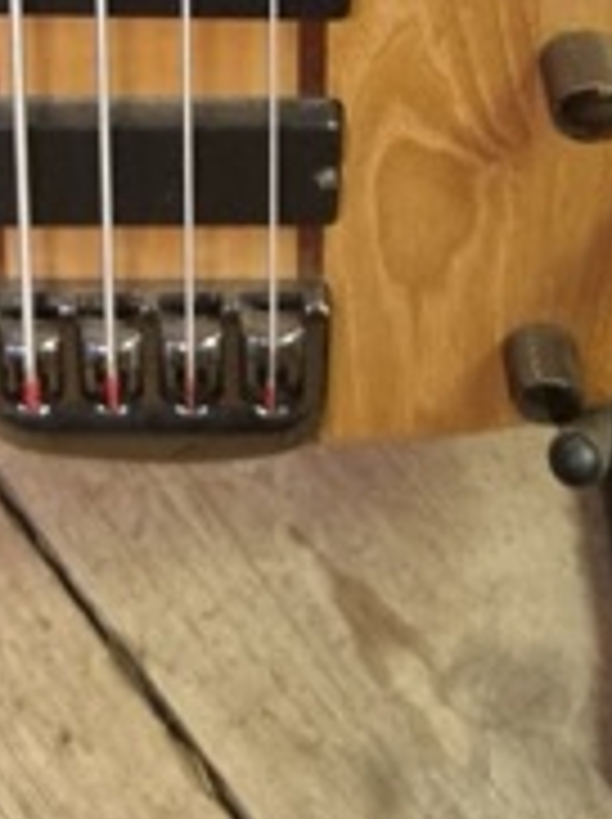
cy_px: -626
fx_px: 2245
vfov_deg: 17.2
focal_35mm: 95
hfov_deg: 15.2
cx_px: -22
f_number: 1.8
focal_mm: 6.7
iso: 640
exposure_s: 1/33
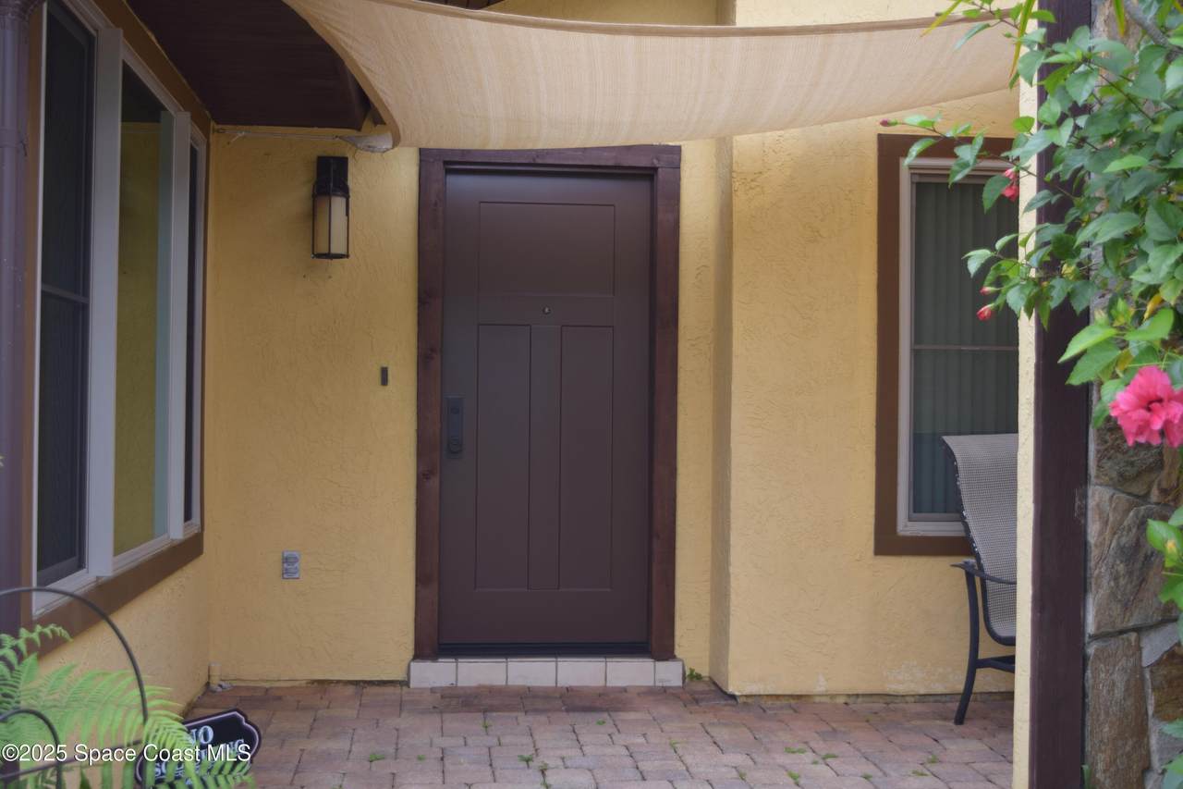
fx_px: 1478
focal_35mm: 45
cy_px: 394
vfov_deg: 29.9
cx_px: 592
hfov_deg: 43.6
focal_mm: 30
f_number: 4.2
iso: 200
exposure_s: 1/320
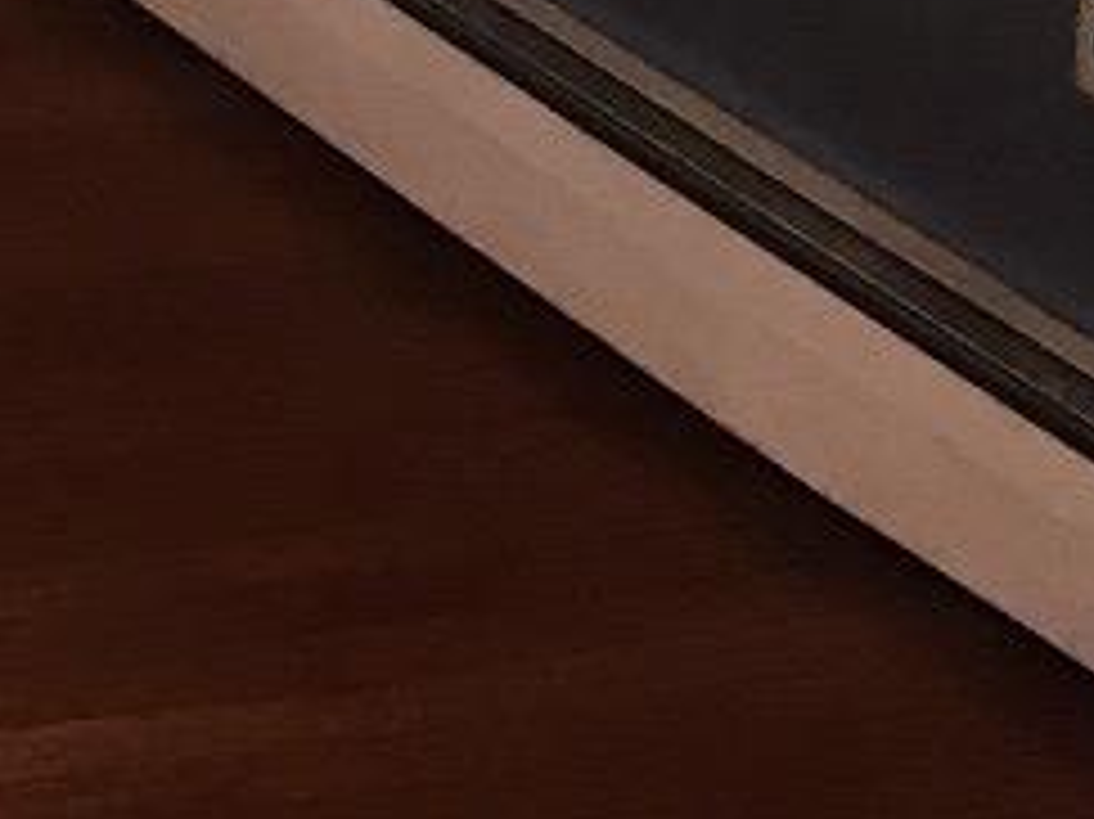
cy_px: -1602
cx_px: -1517
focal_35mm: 172
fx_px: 5433
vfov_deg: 7.6
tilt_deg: -7.3
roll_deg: -3.3
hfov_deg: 10.1
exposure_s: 1/30
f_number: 2.2
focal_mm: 4.15
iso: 125
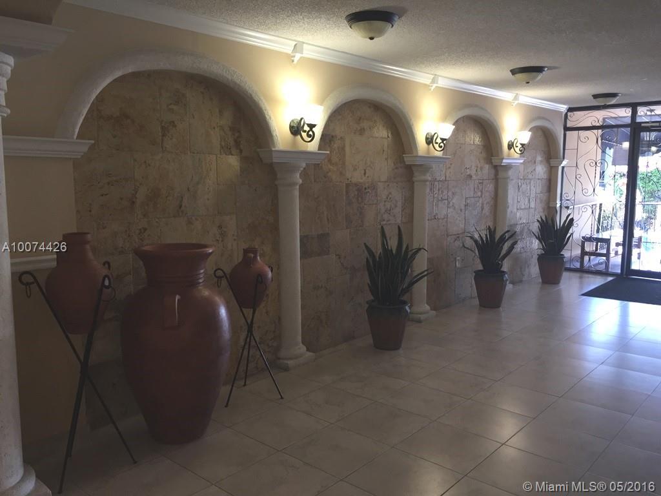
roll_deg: -0.7
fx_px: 554
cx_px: 330
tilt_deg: -7.0
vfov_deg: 48.2
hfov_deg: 61.7
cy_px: 248
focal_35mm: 29
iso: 64
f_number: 2.2
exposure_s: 1/30
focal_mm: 4.15
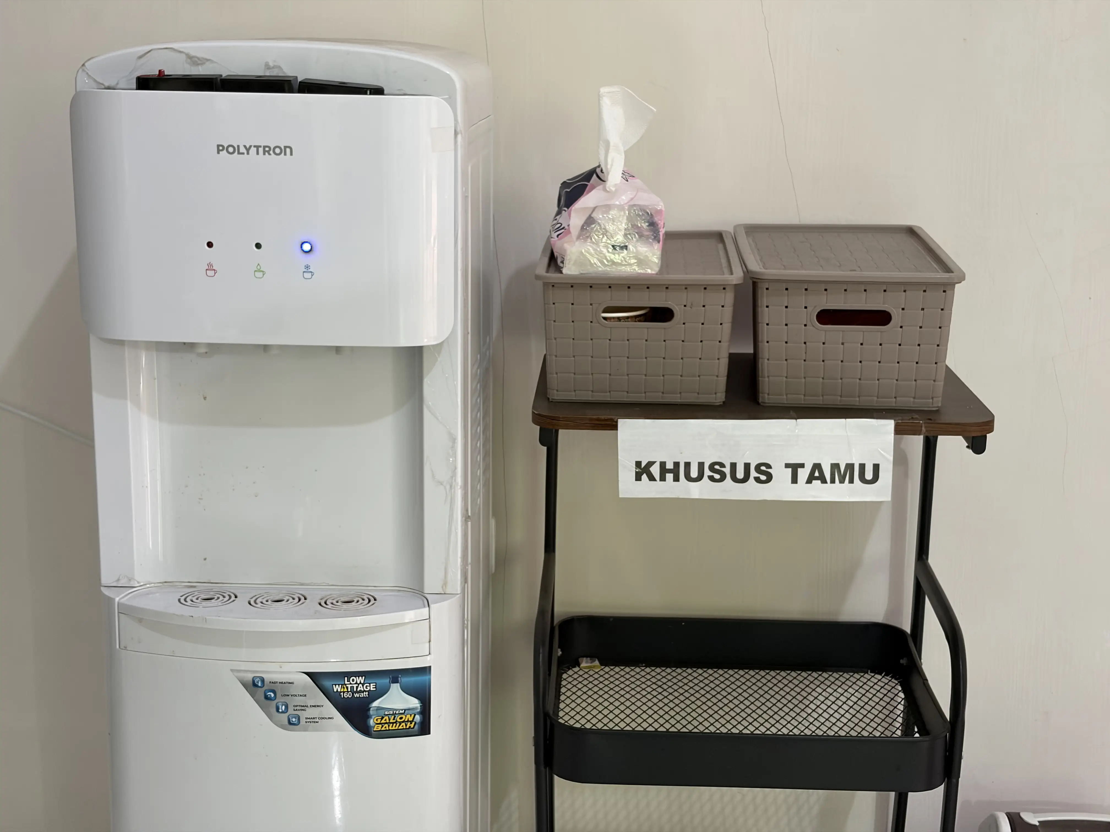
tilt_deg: -13.2
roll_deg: +0.2
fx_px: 1667
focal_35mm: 52
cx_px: 555
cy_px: 416
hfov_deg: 36.8
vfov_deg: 28.0
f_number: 1.6
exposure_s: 1/44
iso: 160
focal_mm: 5.96
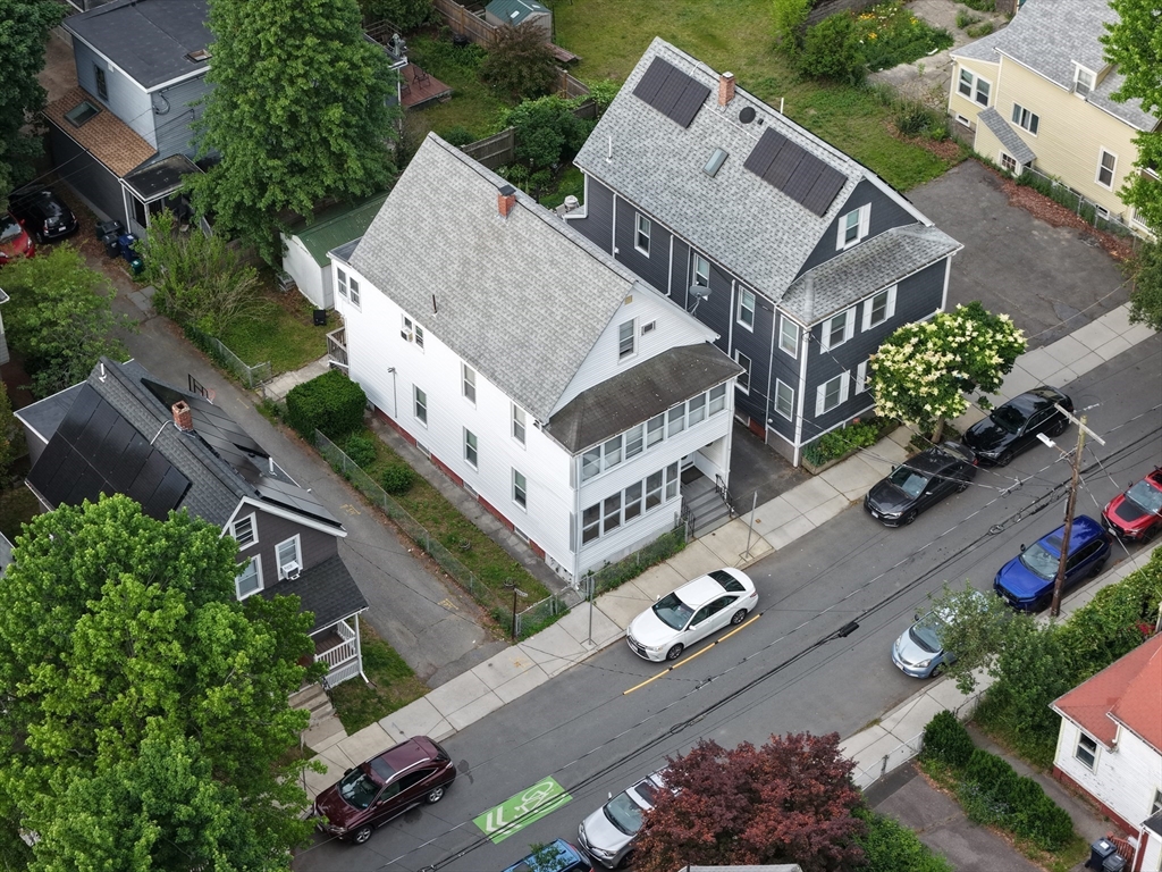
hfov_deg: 27.8
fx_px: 2350
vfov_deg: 21.0
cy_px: 436
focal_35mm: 70
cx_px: 581
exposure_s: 1/240
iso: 160
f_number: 2.8
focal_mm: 19.35
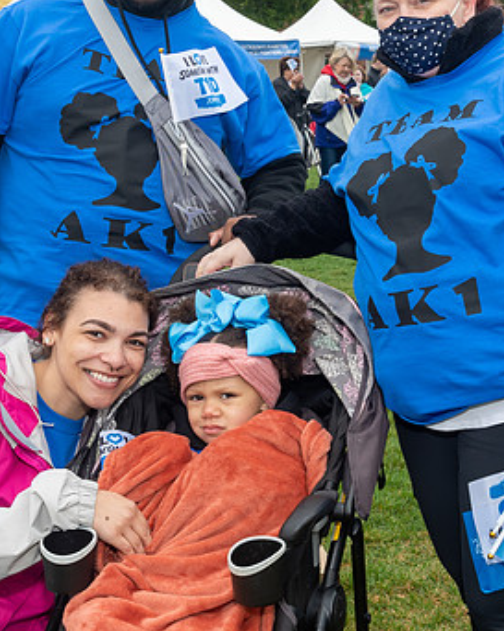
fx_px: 1382
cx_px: 326
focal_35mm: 74
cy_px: 229
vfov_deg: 25.7
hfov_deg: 20.6
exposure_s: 1/250
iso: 250
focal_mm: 24
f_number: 7.1
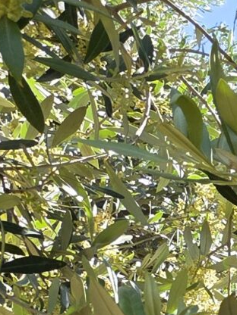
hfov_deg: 12.2
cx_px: 646
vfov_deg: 20.8
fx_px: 730
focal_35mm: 80
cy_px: 471
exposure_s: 1/461
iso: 40
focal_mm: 2.2
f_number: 1.9
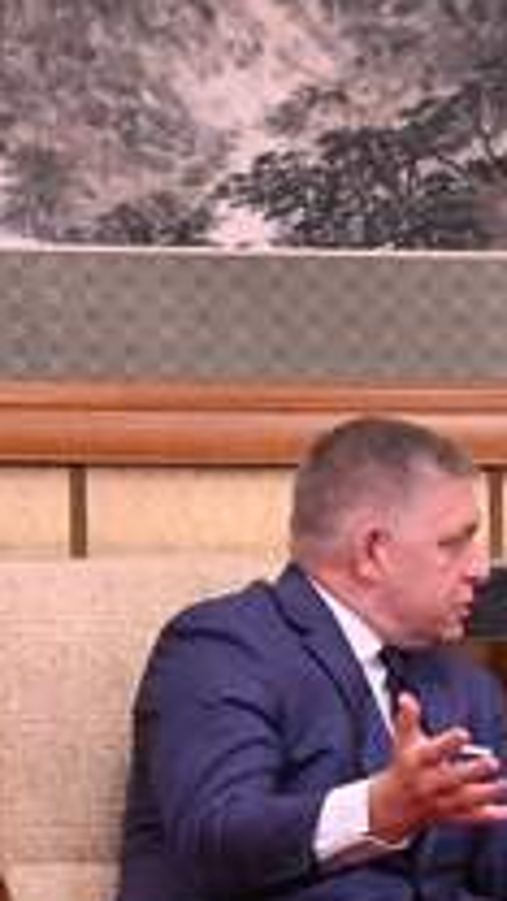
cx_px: 1053
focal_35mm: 306
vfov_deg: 7.0
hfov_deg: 3.9
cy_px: 879
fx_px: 7313
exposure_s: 1/200
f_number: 5.3
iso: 7200
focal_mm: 98
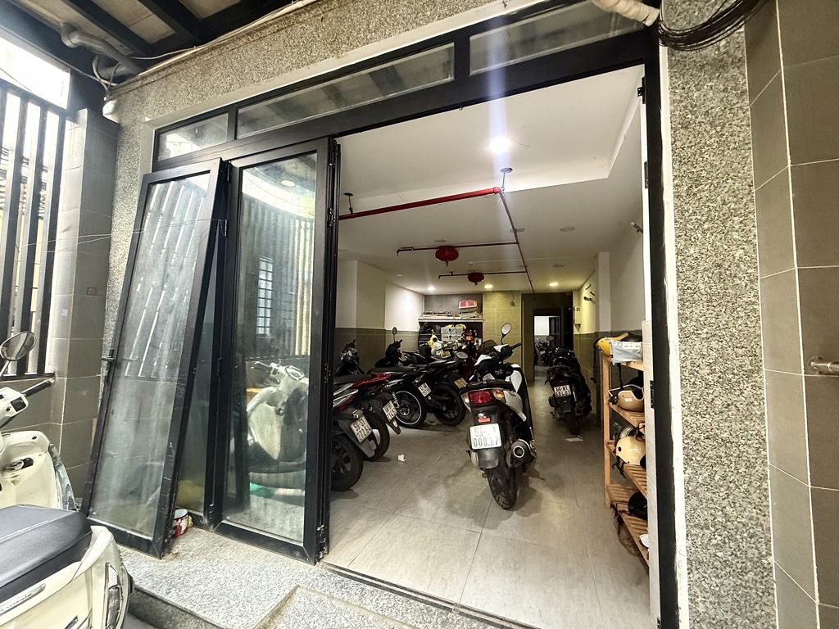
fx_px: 339
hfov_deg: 102.1
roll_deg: -1.6
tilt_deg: +4.9
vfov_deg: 85.7
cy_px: 314
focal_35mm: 14
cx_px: 420
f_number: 2.2
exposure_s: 1/60
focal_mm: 2.22
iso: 800
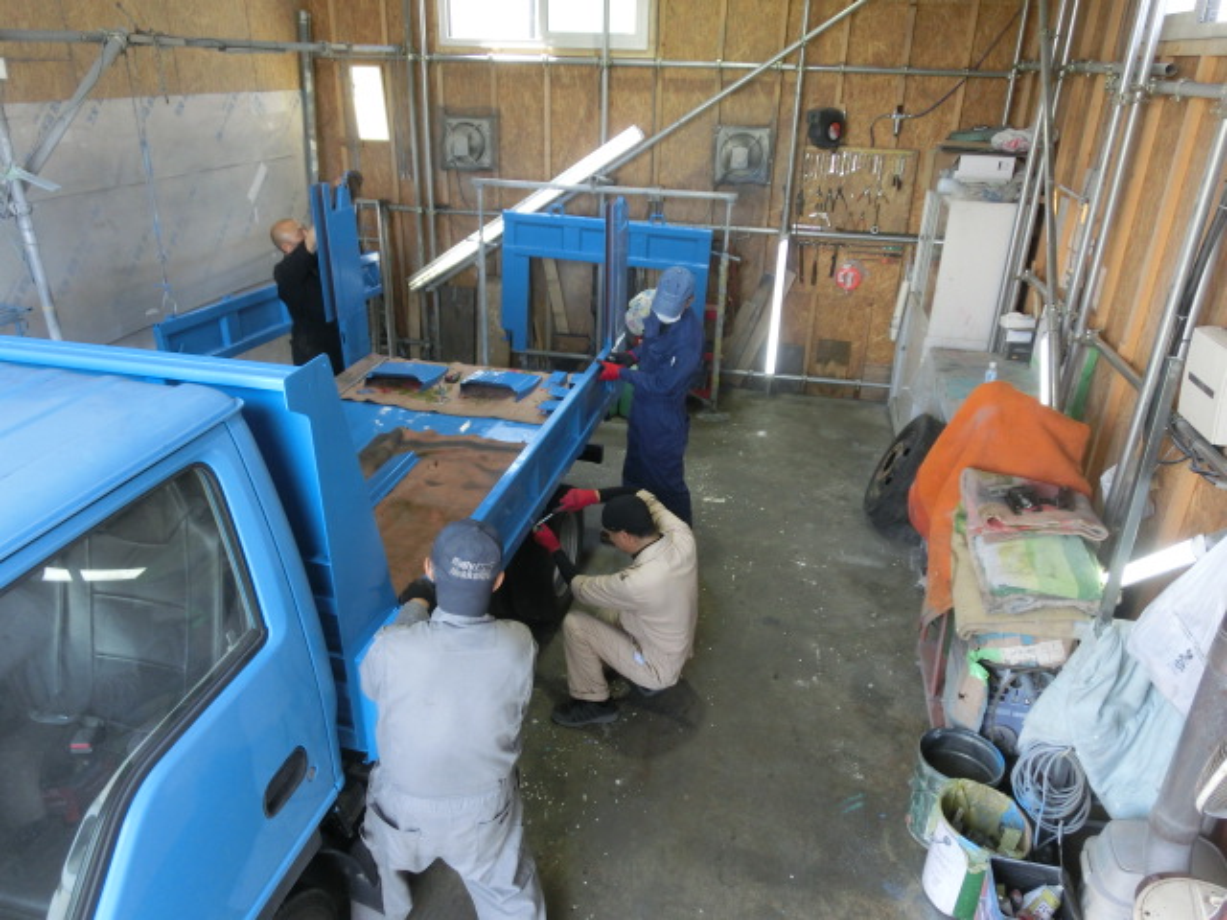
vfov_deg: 54.9
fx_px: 886
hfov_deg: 69.4
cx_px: 614
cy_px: 460
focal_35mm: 25
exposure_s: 1/125
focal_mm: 4.4
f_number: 3.3
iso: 250
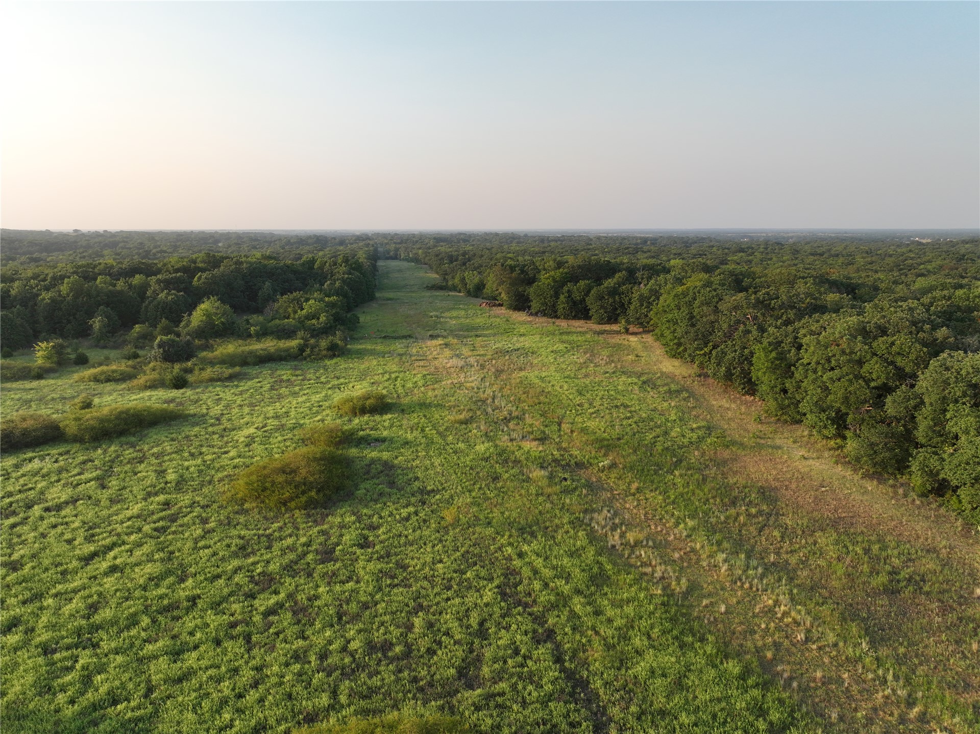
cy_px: 367
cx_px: 490
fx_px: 679
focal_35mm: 24
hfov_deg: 71.6
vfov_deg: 56.8
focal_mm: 12.29
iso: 150
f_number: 2.8
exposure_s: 1/40
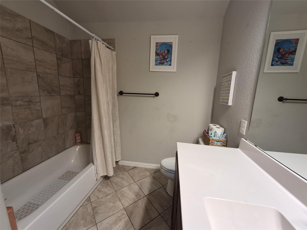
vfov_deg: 89.9
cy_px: 115
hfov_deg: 106.2
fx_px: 115
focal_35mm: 13
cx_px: 154
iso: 160
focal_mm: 1.74
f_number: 2.2
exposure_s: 1/60
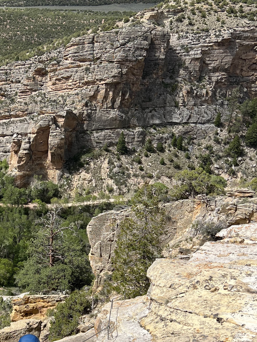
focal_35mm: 51
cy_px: 228
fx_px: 505
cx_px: 38
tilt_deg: -29.7
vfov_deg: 37.1
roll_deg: -2.7
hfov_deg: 27.8
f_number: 1.5
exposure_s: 1/4630
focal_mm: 5.7
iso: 50
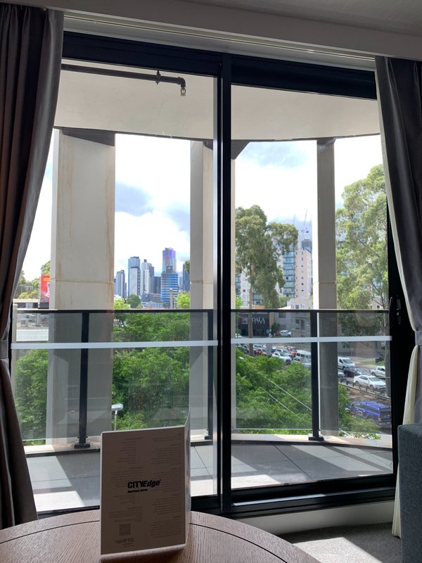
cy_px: 282
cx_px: 211
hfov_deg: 53.1
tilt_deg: +3.9
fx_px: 423
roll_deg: +0.1
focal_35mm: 26
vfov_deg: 67.3
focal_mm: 4.25
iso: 32
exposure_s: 1/122
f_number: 1.8
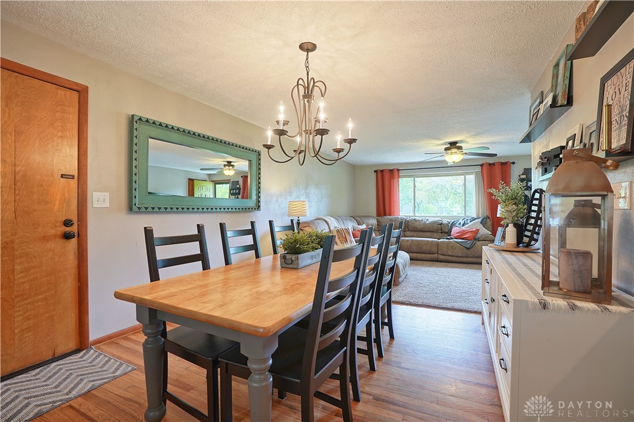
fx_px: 282
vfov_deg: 73.7
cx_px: 317
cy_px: 211
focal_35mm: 16
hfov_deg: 96.7
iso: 400
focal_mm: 16
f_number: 7.1
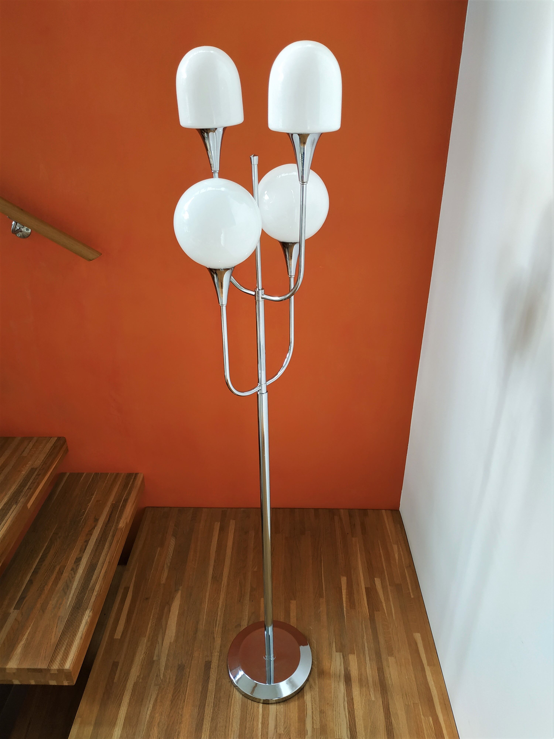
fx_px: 512
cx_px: 277
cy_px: 370
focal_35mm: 24
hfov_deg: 56.8
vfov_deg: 71.6
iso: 125
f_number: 1.9
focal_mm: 3.94
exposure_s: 1/50
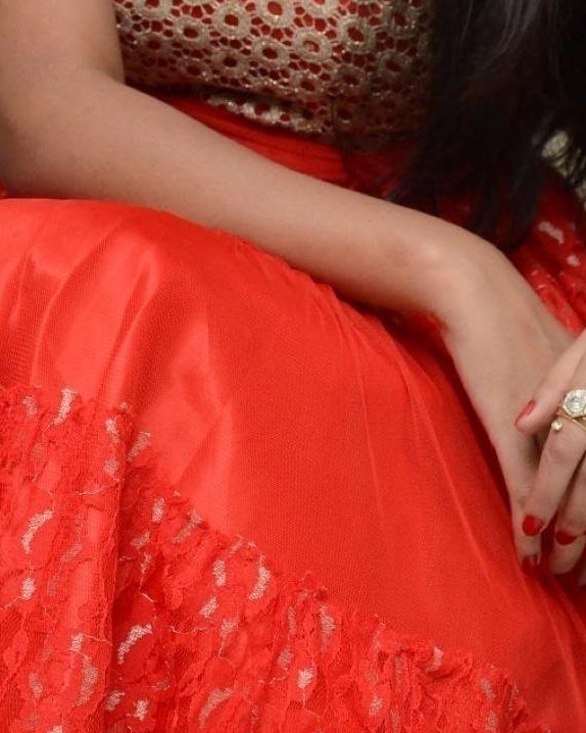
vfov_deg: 8.7
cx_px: 353
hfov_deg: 7.0
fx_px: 4771
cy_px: -23
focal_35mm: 220
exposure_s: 1/125
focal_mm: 62
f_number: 5.6
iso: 2500
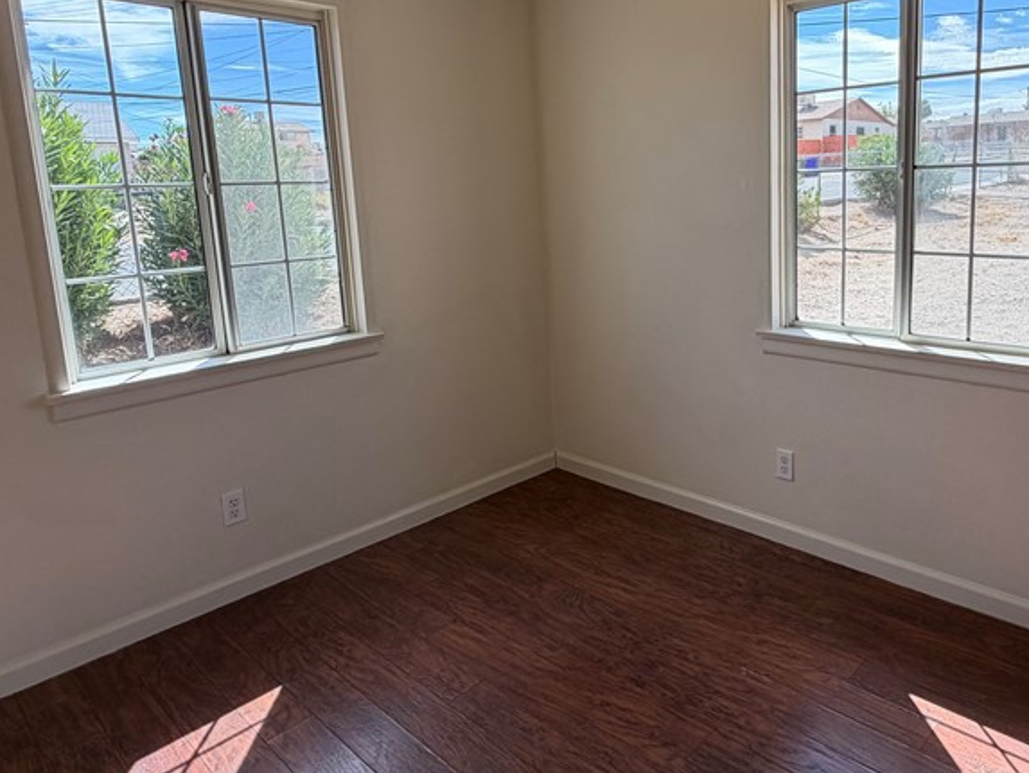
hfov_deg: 68.1
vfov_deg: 54.4
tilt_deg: -9.2
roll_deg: +2.4
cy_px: 300
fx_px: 743
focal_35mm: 25
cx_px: 657
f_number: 2.2
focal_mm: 2.22
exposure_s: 1/236
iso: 50
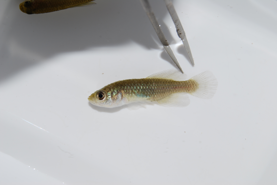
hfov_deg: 24.6
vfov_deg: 16.6
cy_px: 92
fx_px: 636
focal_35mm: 82
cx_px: 138
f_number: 13
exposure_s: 1/60
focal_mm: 55
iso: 100
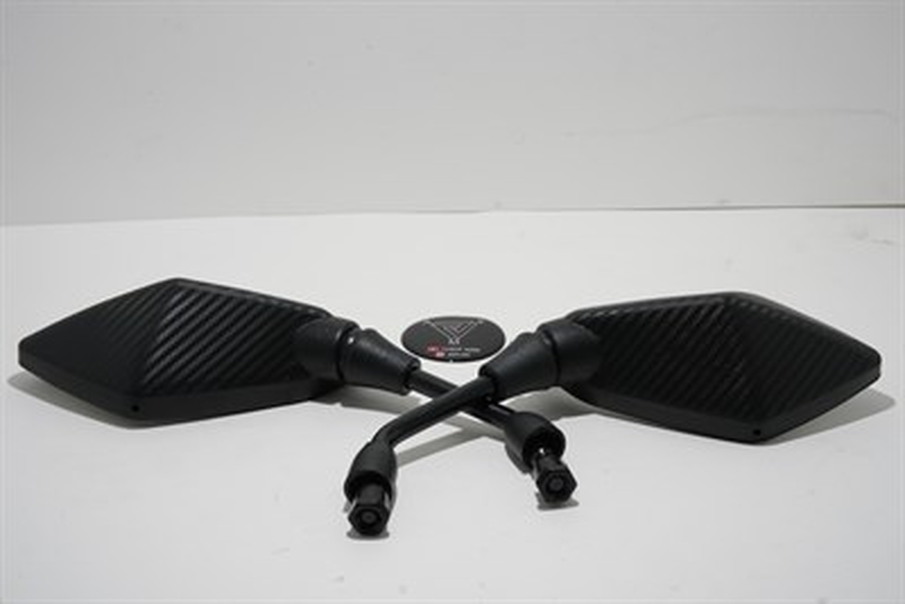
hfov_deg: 23.9
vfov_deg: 16.1
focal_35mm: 85
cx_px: 452
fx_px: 2137
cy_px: 302
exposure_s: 1/100
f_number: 16
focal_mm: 85
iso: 400
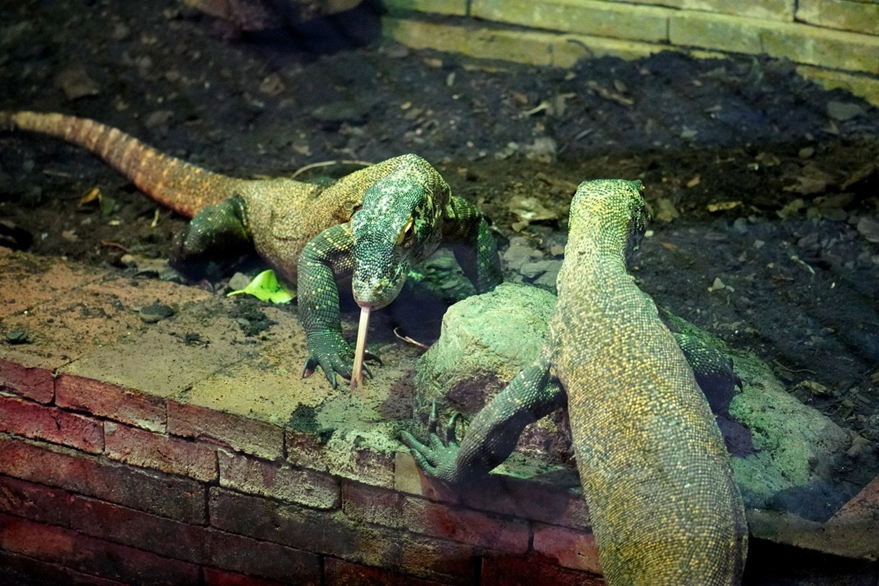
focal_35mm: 105
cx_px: 440
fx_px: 2564
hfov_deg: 19.5
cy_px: 293
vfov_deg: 13.0
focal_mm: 70
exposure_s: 1/125
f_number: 4.5
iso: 6400
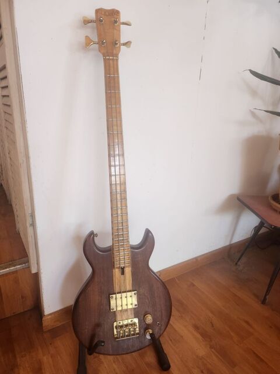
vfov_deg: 71.6
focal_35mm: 24
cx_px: 140
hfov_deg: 56.8
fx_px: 259
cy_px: 187
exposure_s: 1/100
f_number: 1.8
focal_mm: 5
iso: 125
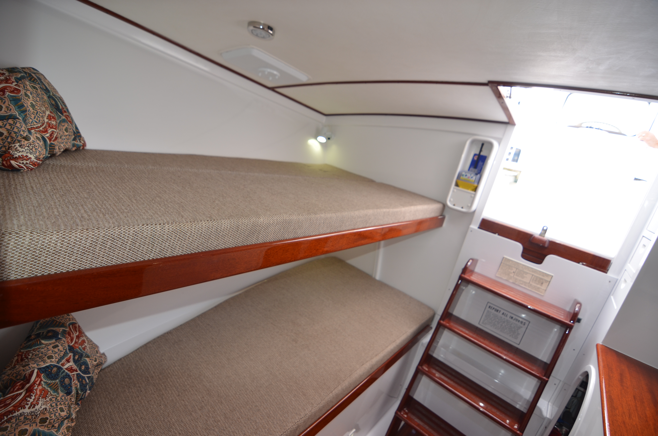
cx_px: 329
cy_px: 218
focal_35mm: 16
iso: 200
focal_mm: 11
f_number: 3.2
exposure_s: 1/160
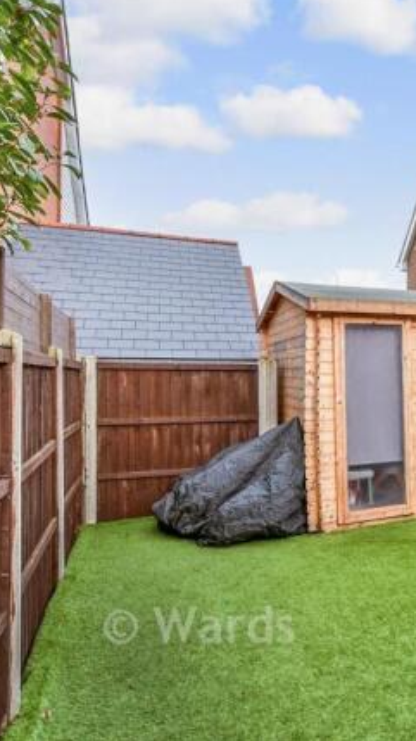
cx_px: 470
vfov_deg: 76.3
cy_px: 367
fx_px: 471
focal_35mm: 24
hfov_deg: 38.4
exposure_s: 1/30
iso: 160
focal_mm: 10
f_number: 8
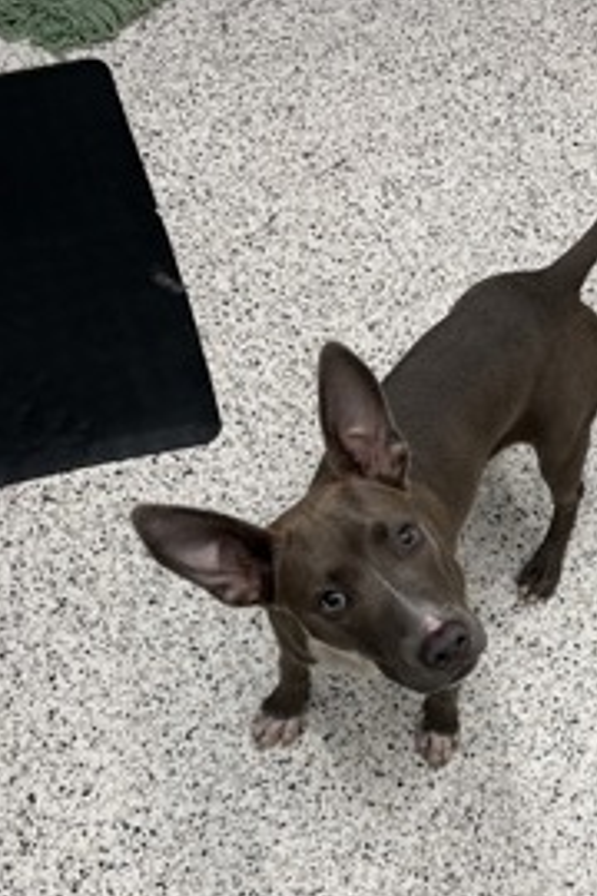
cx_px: 456
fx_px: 1045
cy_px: 614
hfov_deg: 31.3
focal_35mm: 42
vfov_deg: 45.5
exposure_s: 1/122
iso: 64
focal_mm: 5.1
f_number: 1.6
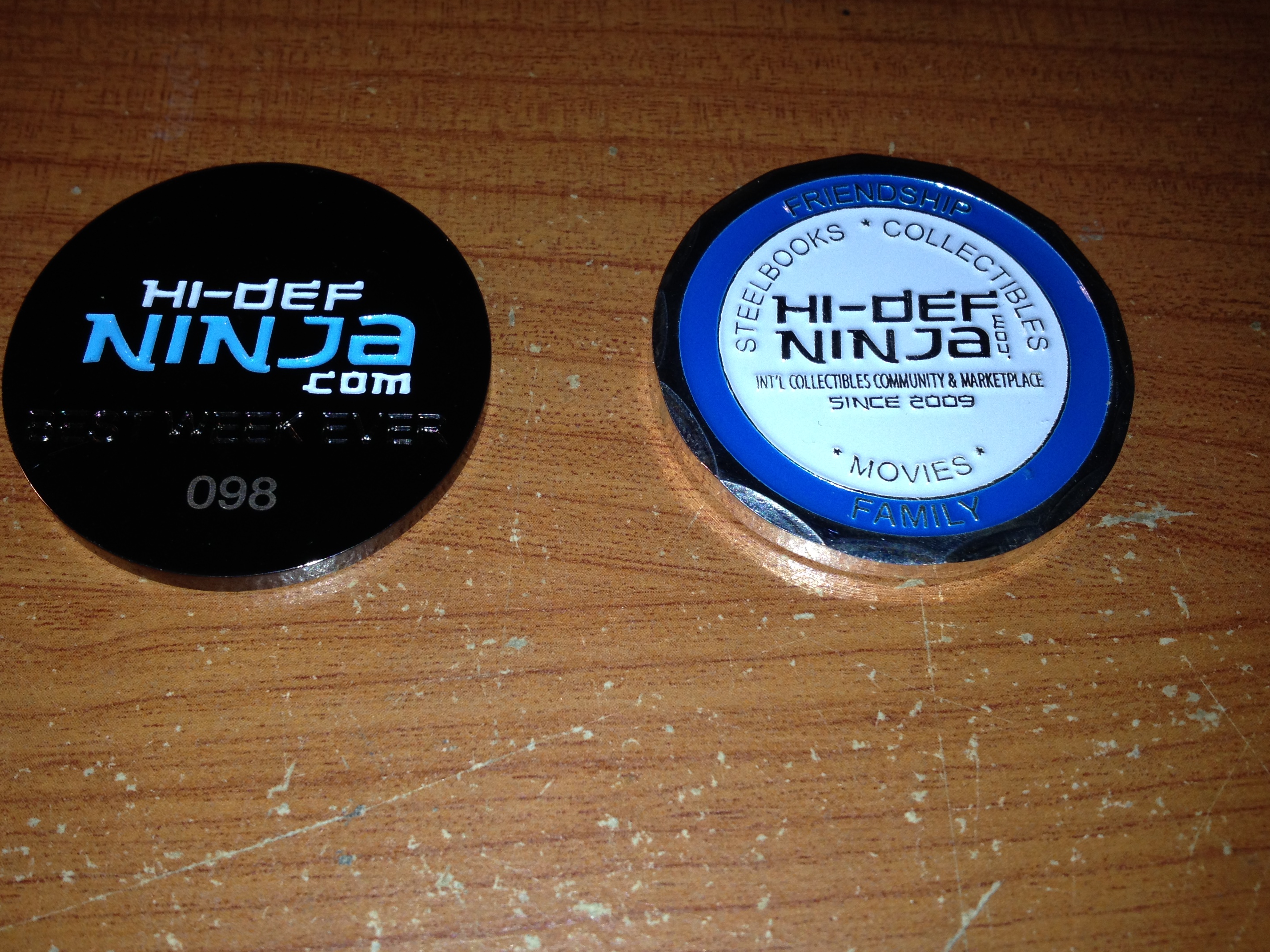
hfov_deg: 46.7
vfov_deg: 35.9
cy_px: 415
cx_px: 567
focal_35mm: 40
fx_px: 1468
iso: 50
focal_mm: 4.28
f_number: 2.4
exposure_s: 1/181
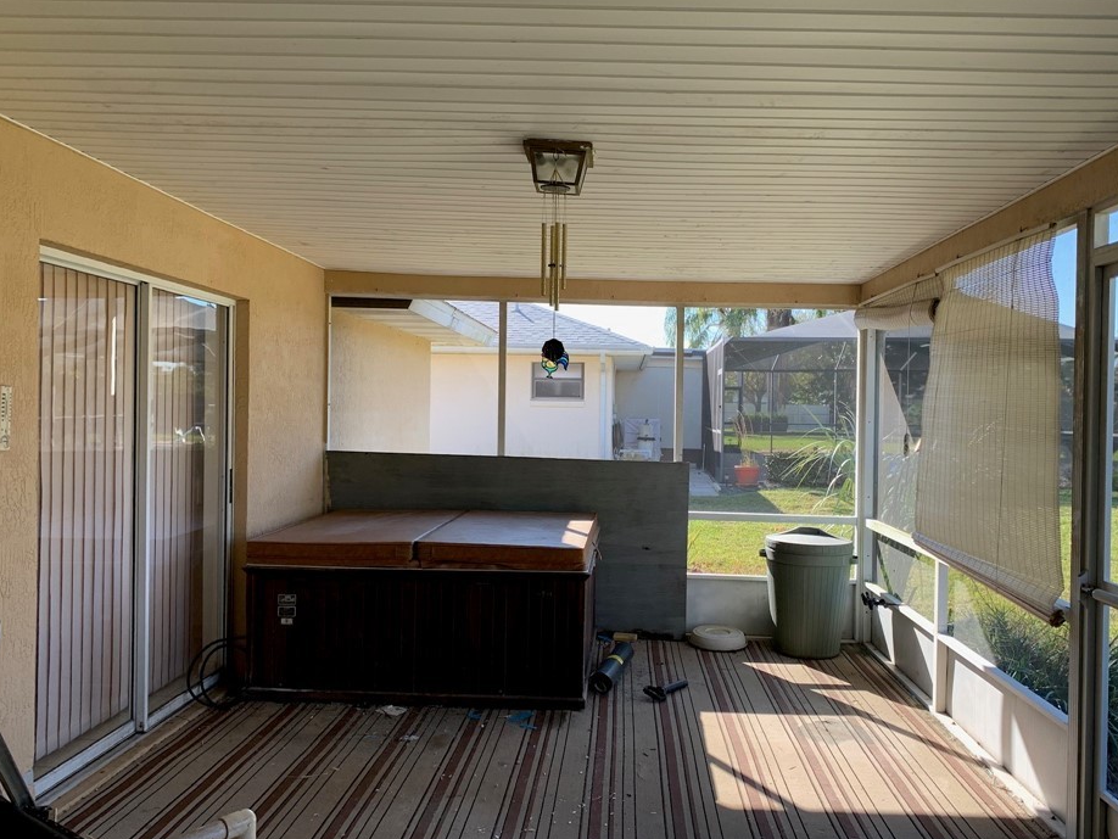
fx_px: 937
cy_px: 424
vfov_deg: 48.2
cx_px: 598
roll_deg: -0.8
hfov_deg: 61.6
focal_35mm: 29
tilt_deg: -0.2
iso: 25
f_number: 1.8
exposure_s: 1/167
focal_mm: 4.25
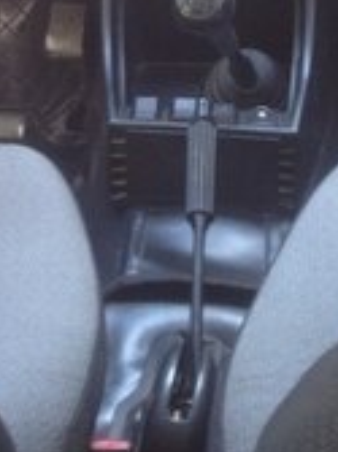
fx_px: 1356
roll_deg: -0.4
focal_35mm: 104
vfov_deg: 17.3
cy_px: -203
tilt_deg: -12.0
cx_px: 176
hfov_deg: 14.2
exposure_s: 1/20
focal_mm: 4.28
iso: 64
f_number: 2.4
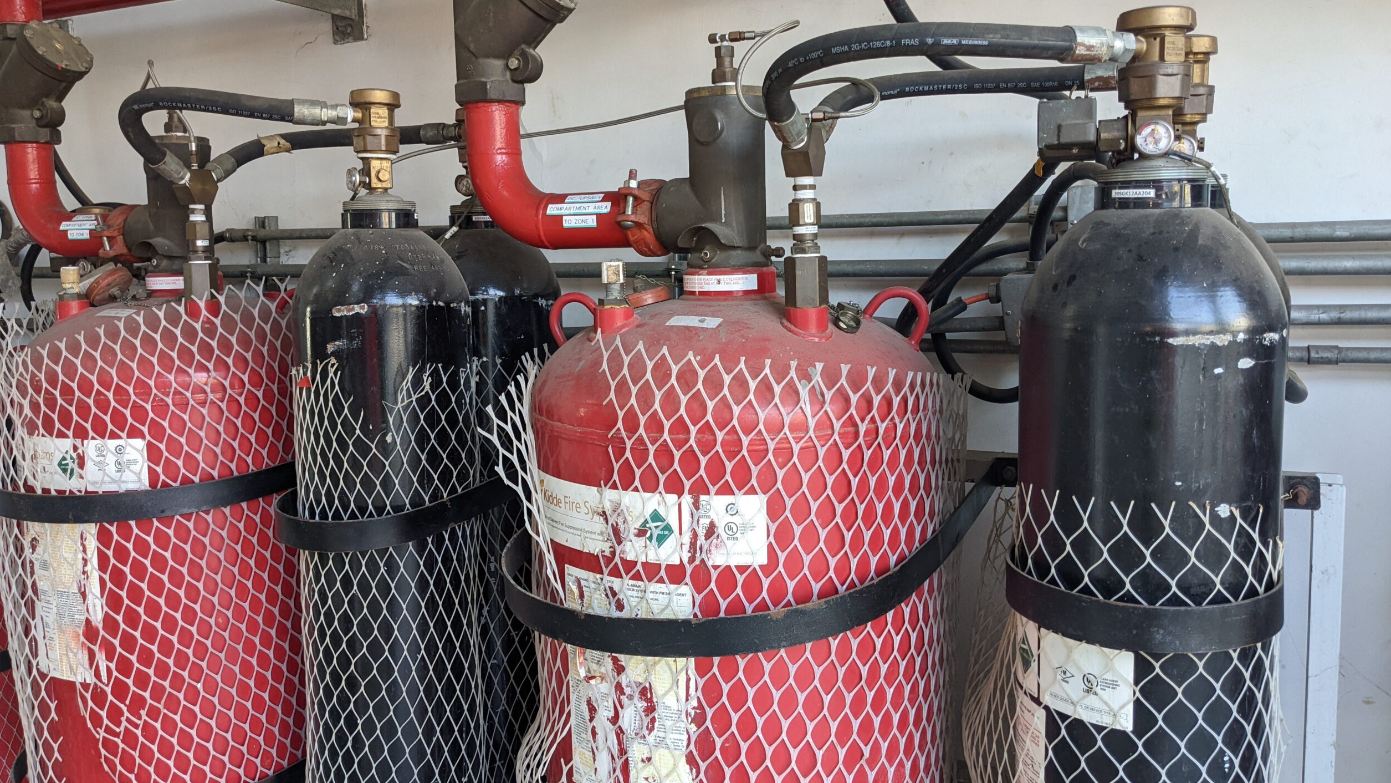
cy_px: 340
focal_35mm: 30
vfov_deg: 38.9
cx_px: 684
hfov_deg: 64.3
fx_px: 1107
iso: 71
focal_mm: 4.38
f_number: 1.73
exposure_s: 1/89.9
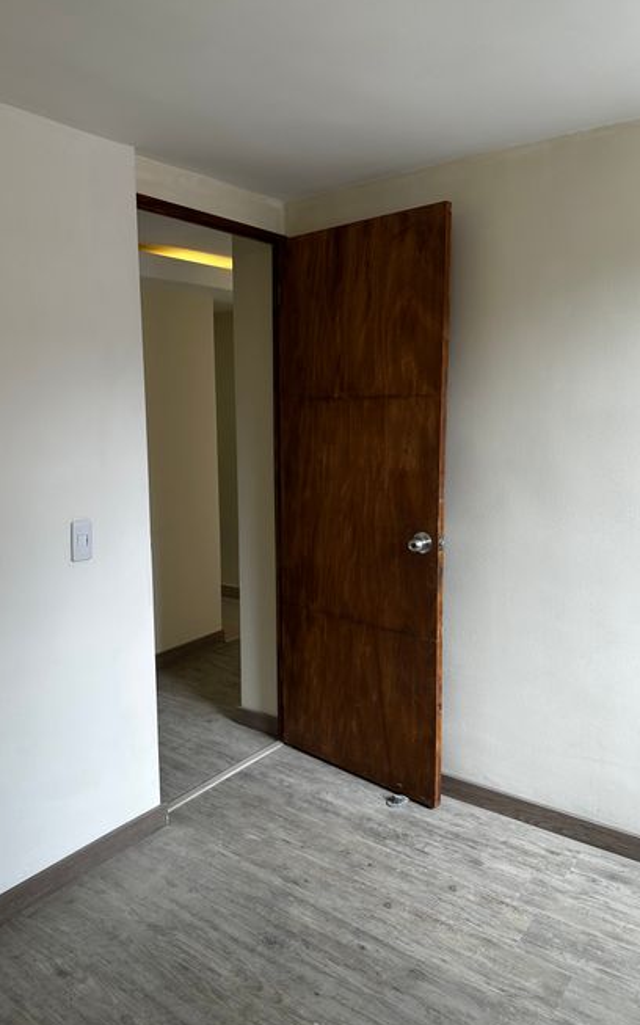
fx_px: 726
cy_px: 514
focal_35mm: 26
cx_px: 279
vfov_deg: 70.4
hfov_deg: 47.5
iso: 64
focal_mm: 6.86
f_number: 1.78
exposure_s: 1/158
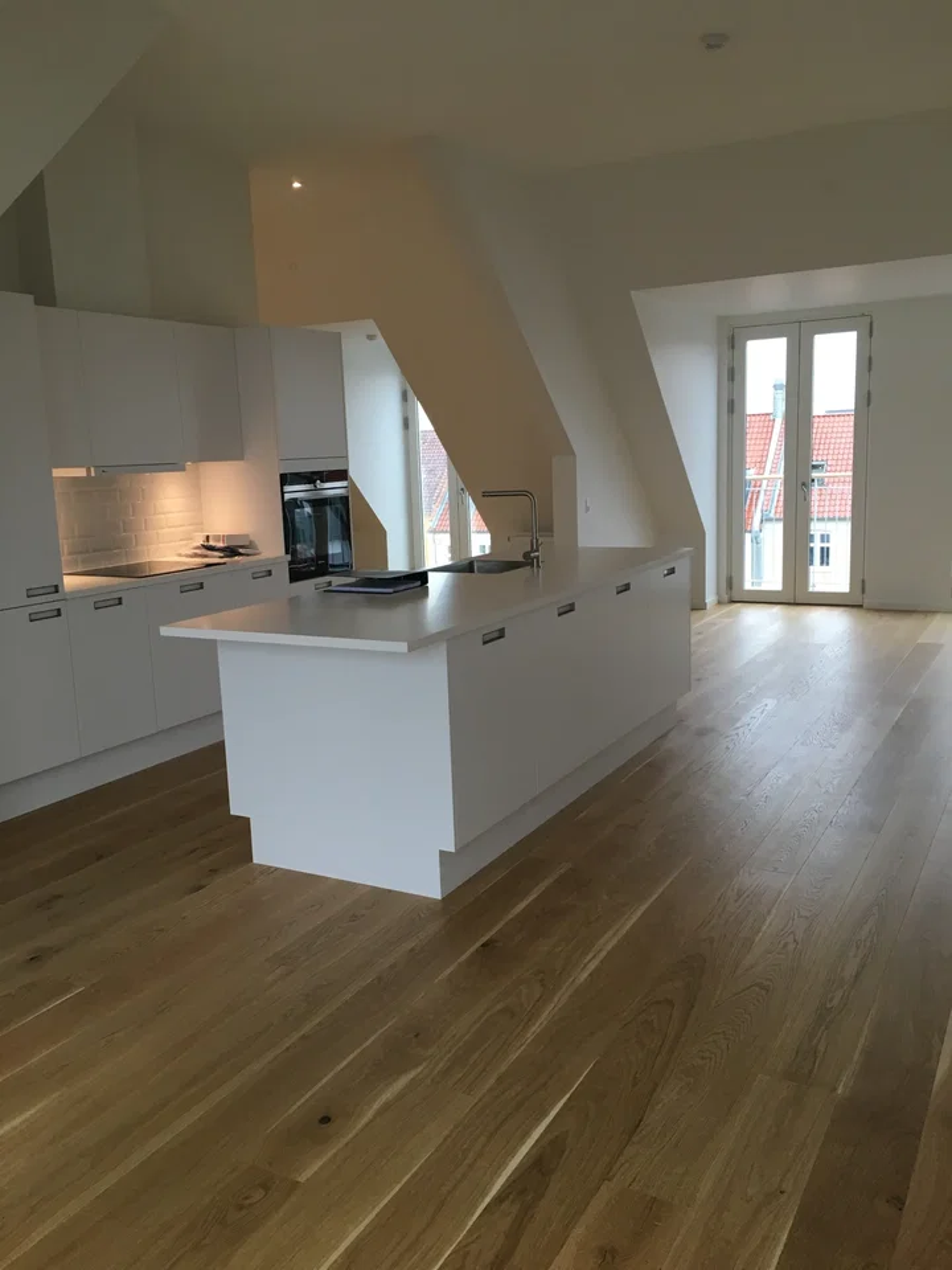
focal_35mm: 29
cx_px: 476
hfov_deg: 48.2
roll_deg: +1.8
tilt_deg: -9.2
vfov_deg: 61.7
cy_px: 635
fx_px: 1063
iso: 50
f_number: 2.2
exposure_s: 1/33
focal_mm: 4.15
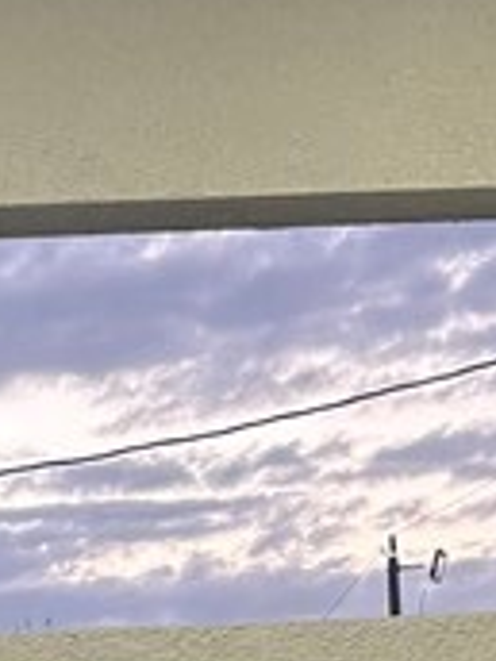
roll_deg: +0.2
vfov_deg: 11.4
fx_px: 2961
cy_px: 1357
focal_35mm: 155
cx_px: 42
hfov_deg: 9.5
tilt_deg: -9.7
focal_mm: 5.96
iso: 125
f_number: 1.6
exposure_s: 1/78
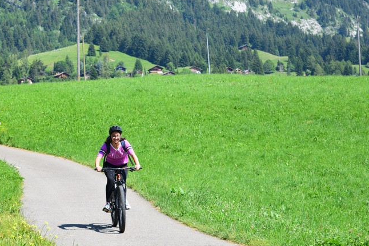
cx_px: 113
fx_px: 1341
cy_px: 59
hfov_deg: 15.6
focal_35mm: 131
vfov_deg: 10.5
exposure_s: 1/1250
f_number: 5.6
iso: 560
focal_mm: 55
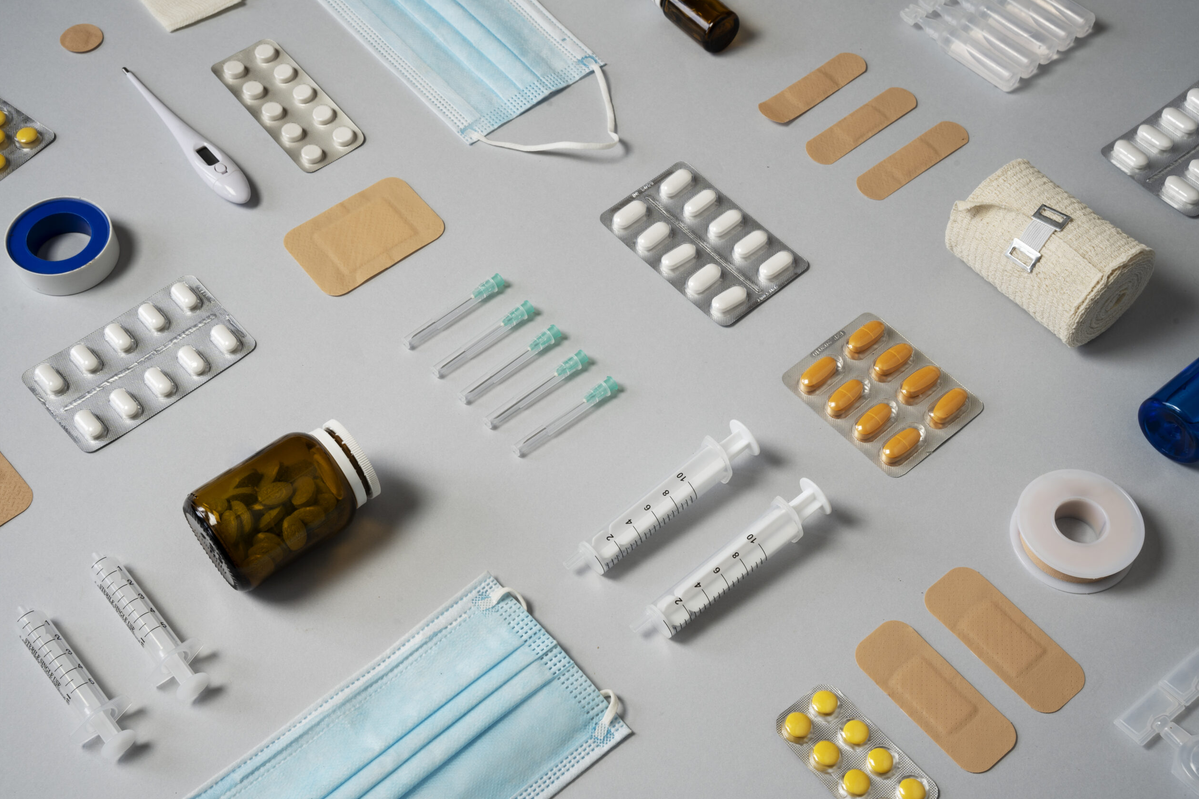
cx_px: 607
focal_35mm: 49
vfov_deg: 27.5
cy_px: 399
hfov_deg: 40.3
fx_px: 1632
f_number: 18
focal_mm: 48
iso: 200
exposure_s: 1/4
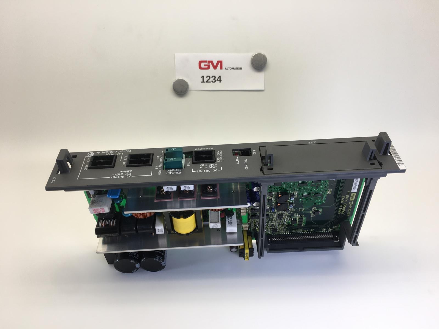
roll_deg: +0.4
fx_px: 368
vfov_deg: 48.2
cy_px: 164
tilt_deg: -34.7
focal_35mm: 29
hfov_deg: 61.7
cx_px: 220
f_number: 2.2
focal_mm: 4.15
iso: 32
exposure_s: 1/100
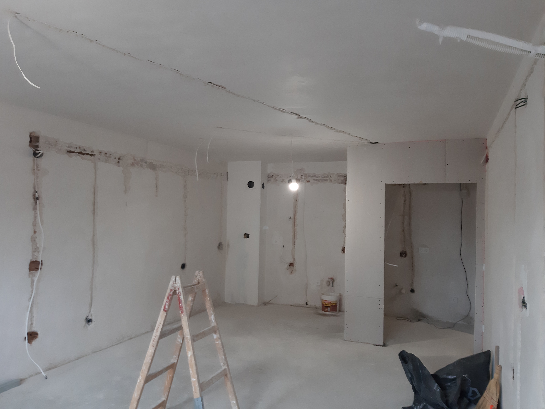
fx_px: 425
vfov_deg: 51.4
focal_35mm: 27
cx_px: 272
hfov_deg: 65.3
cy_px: 204
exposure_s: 1/50
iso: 200
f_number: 1.7
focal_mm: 3.93
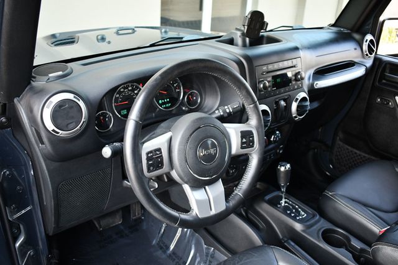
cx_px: 199
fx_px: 365
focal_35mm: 33
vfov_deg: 39.9
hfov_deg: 57.2
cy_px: 132
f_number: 3.8
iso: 800
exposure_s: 1/160
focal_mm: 22
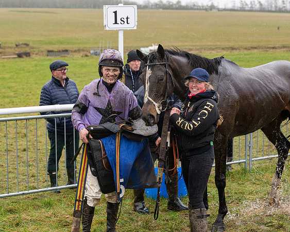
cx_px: 150
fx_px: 676
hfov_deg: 24.2
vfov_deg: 19.4
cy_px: 116
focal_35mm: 79
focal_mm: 70
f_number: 5
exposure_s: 1/500
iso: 800
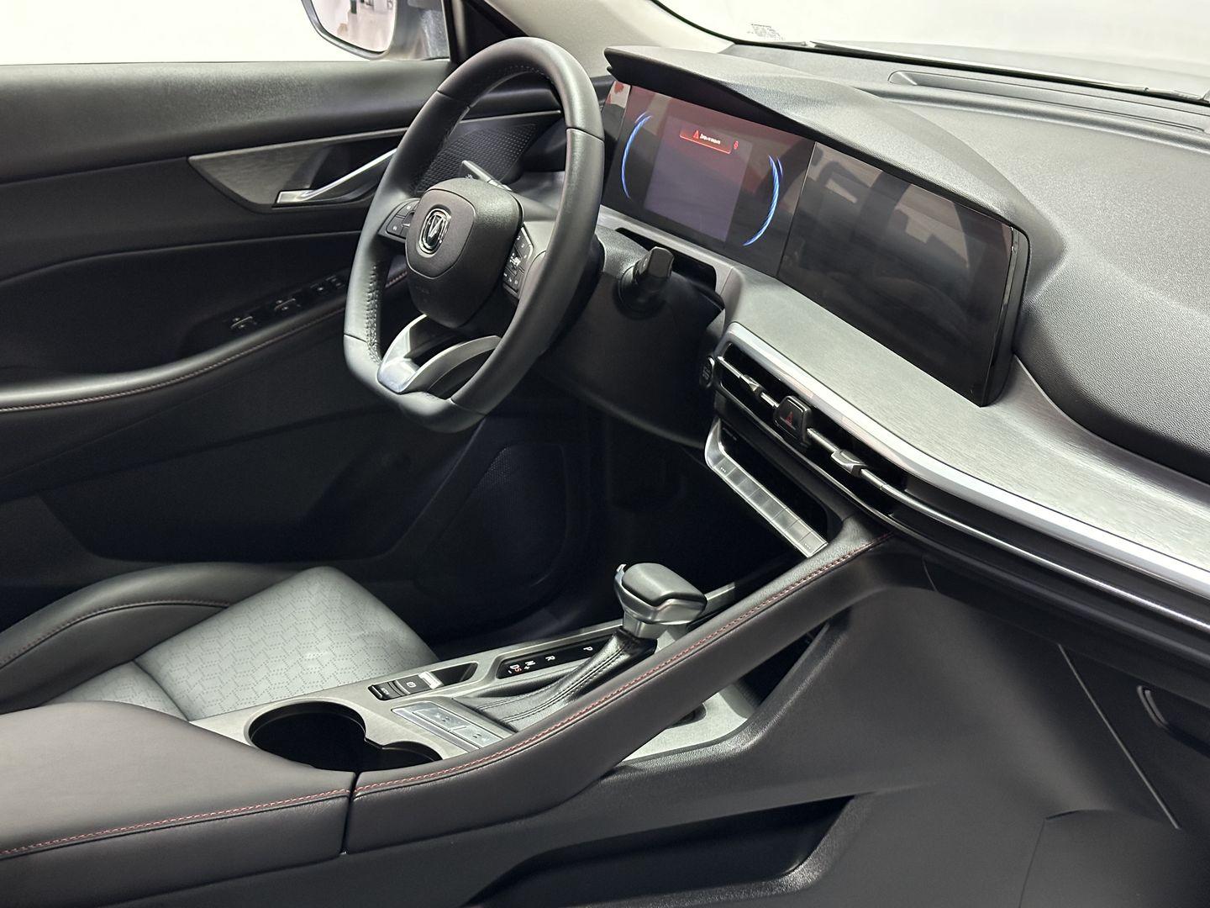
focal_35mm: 48
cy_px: 454
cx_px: 605
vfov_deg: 30.3
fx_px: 1678
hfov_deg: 39.7
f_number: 1.78
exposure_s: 1/33
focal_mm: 6.86
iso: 500
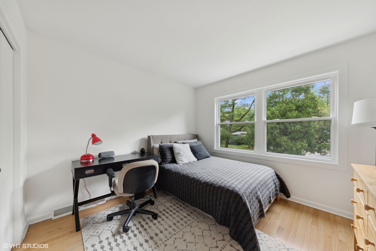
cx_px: 188
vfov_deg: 90.1
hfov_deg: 112.6
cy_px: 126
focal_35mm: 12
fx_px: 125
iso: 200
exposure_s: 1/10
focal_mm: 12
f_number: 9
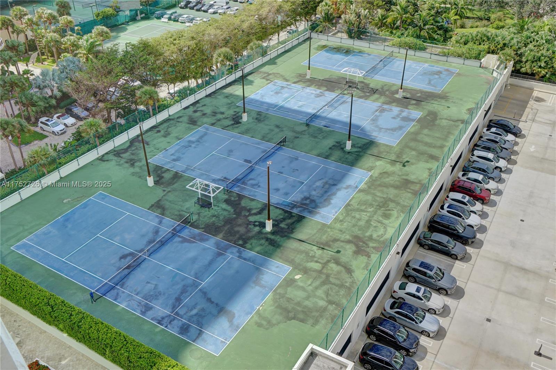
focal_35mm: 30
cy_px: 185
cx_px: 278
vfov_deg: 43.6
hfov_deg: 62.0
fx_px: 463
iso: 64
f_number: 8
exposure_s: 1/200
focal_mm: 20
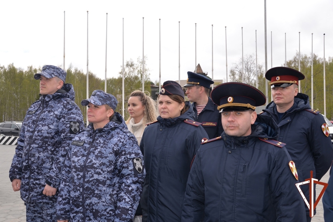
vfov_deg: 42.3
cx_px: 166
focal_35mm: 31
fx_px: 287
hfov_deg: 60.3
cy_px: 111
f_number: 7.1
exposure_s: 1/200
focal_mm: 31
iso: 100
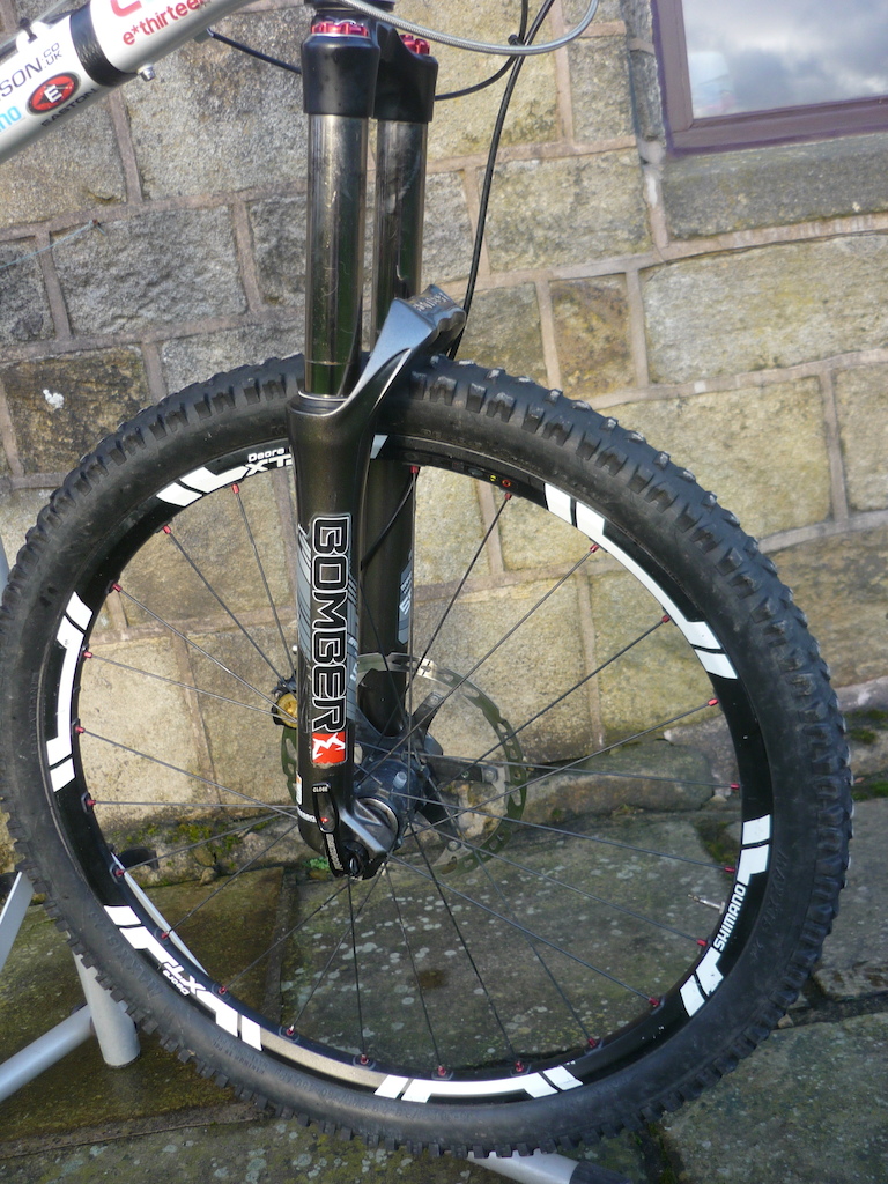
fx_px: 1129
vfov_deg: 55.4
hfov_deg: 42.9
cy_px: 592
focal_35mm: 33
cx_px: 444
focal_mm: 5.5
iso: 100
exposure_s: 1/60
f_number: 2.8
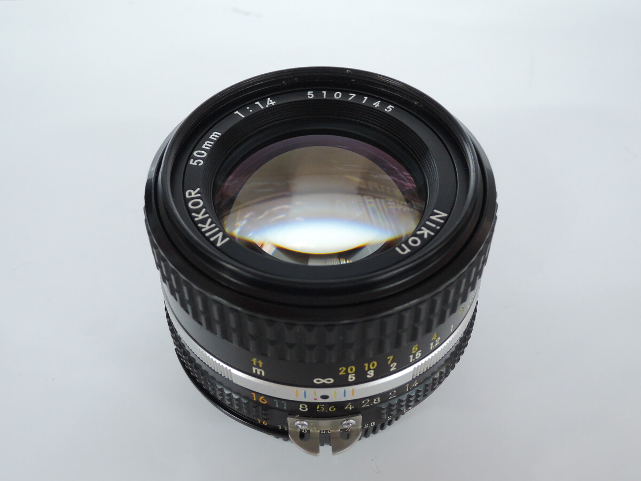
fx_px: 833
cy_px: 240
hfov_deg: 42.1
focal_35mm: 45
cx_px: 320
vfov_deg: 32.2
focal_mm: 9.6
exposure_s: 1/60
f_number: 3.7
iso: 800
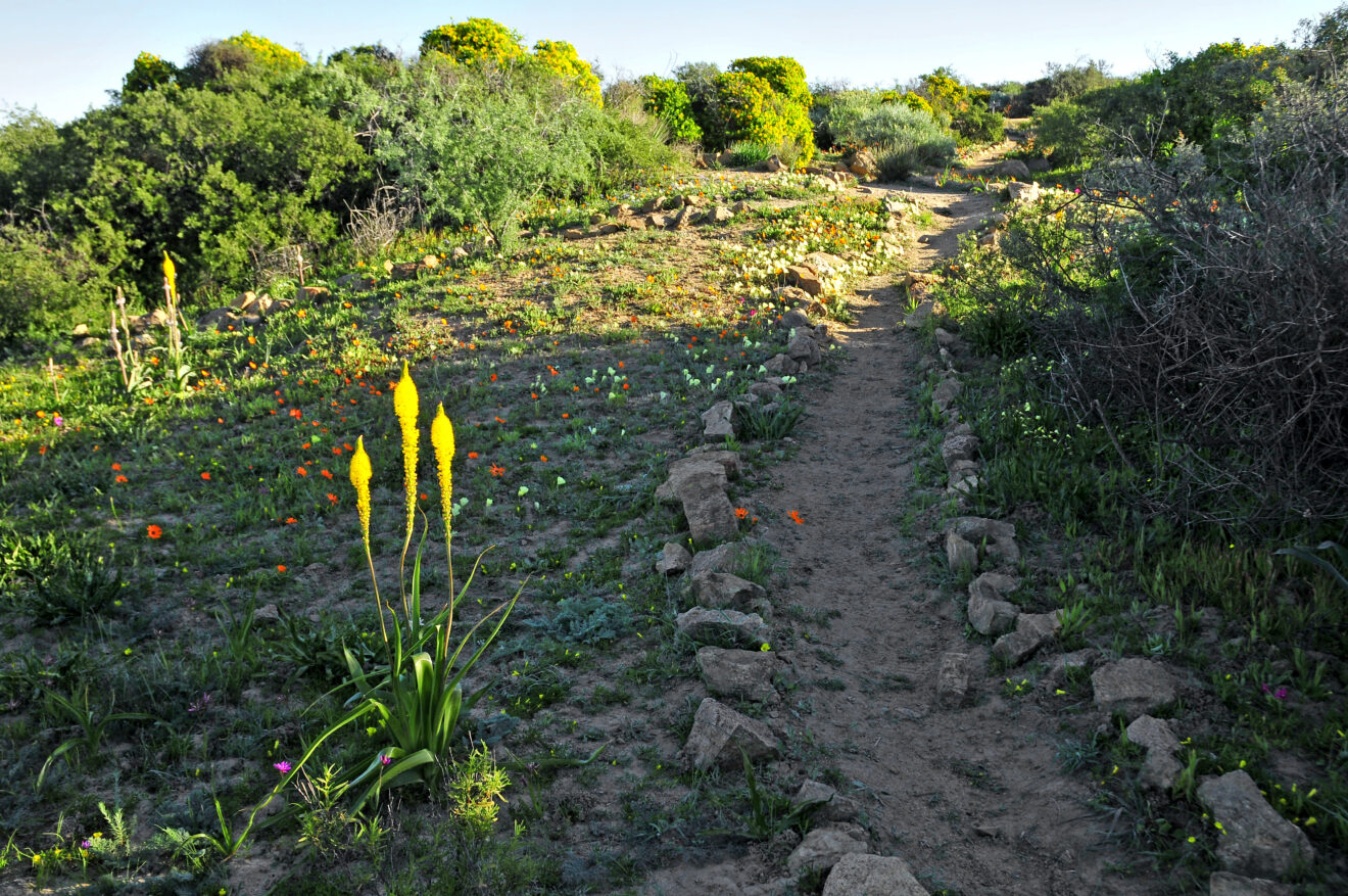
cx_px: 674
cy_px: 448
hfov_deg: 57.3
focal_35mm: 33
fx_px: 1234
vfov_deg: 39.9
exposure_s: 1/100
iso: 200
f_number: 9
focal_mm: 22
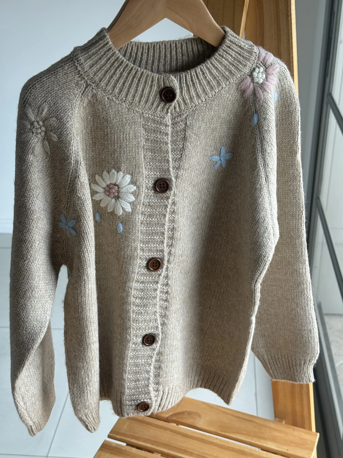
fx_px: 634
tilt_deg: -27.4
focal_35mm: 48
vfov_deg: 39.7
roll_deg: +0.0
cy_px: 229
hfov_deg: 30.3
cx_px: 172
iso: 100
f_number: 1.78
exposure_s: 1/89
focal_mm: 6.76
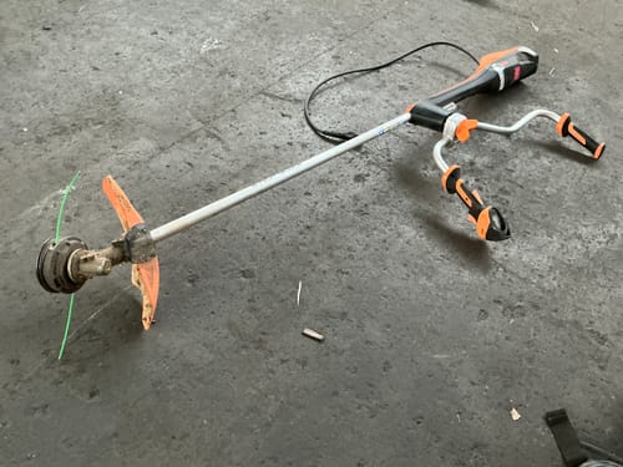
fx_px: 504
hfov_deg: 63.4
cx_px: 312
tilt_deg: -46.7
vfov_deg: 49.7
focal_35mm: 28
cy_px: 234
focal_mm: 3
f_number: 1.8
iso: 320
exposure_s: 1/25
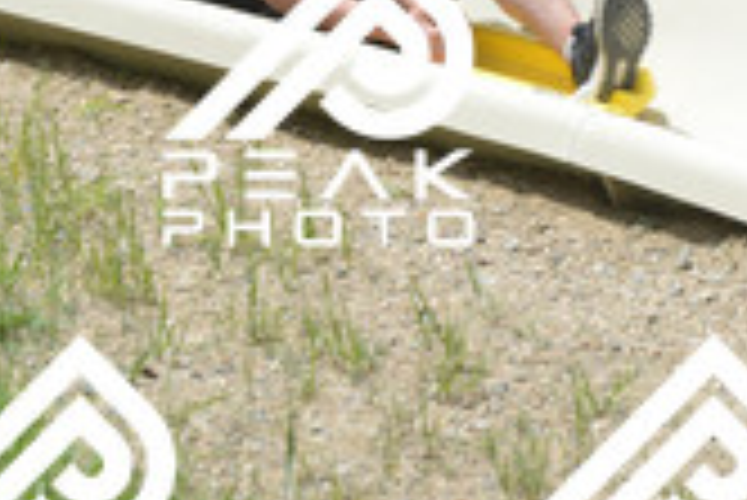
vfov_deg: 2.9
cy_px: 56
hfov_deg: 4.4
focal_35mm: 470
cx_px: 338
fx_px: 9761
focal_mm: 195
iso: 200
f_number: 6.3
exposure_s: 1/640
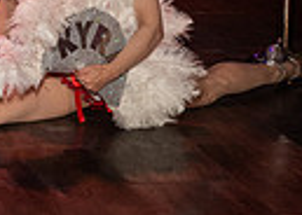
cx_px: -216
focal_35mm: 177
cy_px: -96
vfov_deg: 8.0
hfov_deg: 10.7
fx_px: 1517
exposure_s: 1/80
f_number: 3.5
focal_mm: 31
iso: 1250
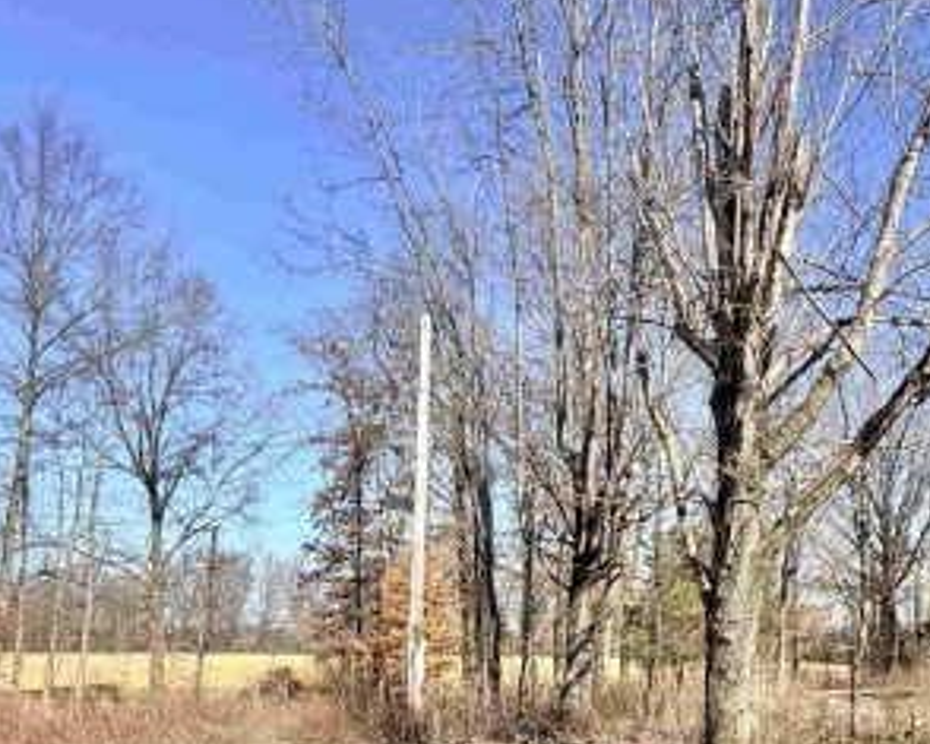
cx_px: 897
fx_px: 853
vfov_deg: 45.4
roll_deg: +0.7
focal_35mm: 31
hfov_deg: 48.7
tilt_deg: +5.3
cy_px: 564
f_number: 2.2
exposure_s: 1/770
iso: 32
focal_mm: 2.22
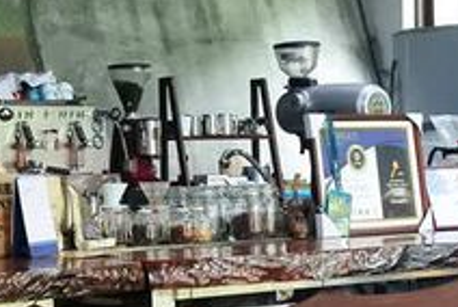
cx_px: 22
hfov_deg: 16.5
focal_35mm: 122
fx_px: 1554
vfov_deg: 11.3
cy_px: 162
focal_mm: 13.7
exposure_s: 1/60
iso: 1800
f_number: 4
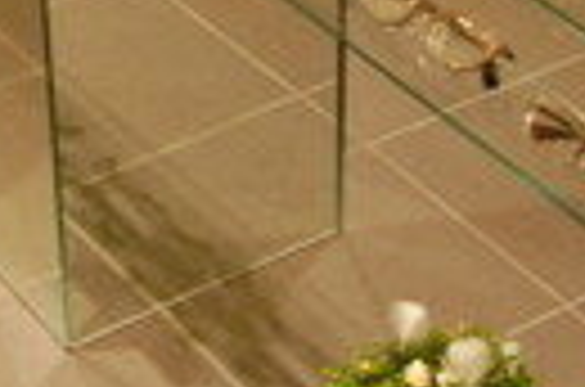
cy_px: -2
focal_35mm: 135
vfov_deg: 10.0
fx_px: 2188
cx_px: 162
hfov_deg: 15.2
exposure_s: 1/20
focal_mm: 26
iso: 1600
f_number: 8
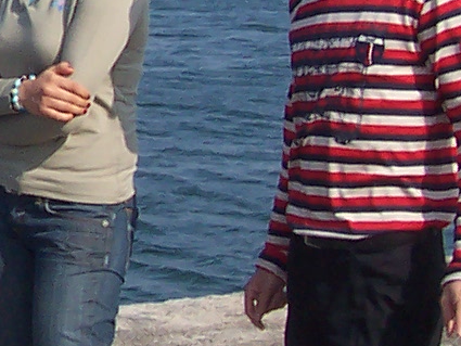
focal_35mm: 177
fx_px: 2358
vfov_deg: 8.3
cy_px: -43
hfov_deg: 10.8
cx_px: -191
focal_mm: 5.6
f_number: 5.6
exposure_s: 1/500
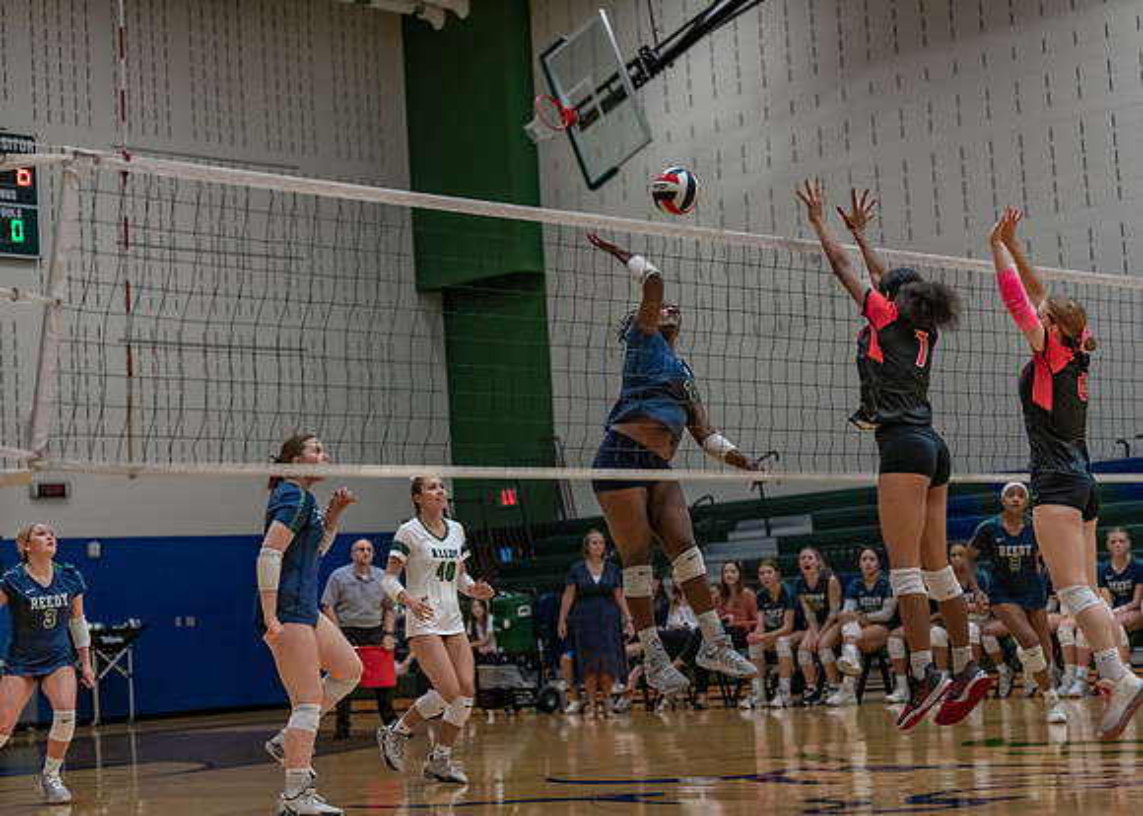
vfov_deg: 19.4
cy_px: 408
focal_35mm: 73
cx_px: 572
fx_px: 2381
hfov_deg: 27.0
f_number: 2.8
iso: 2500
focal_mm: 70
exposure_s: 1/1000
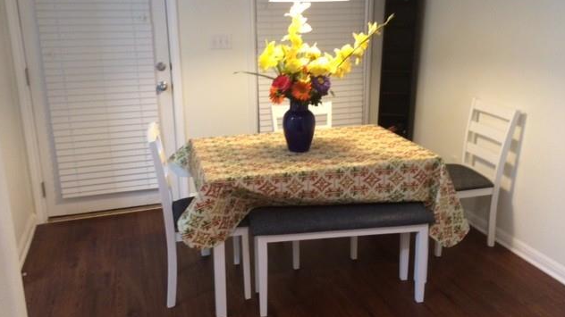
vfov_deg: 36.6
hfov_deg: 61.0
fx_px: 479
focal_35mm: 32
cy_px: 134
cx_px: 282
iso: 160
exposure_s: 1/30
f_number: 2.2
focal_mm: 4.15
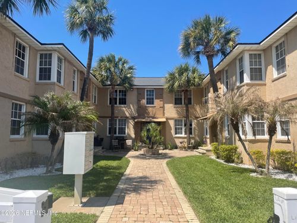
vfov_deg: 53.1
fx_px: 223
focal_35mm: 26
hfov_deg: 67.3
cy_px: 112
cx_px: 148
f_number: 1.6
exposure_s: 1/2747
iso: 32
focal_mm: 4.2
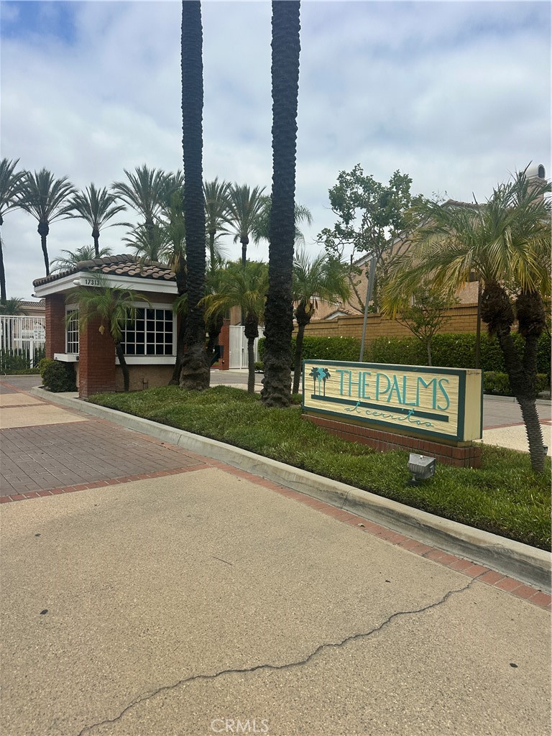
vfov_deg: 71.6
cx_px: 276
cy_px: 368
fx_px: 510
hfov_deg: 56.8
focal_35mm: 24
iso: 80
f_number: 1.78
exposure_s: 1/7576
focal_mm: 6.86
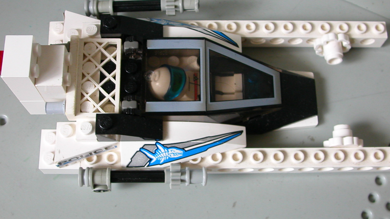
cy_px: 123
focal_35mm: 54
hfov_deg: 38.5
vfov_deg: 22.2
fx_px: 558
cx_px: 196
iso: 100
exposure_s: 1/41.8
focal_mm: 7.5
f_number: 3.2
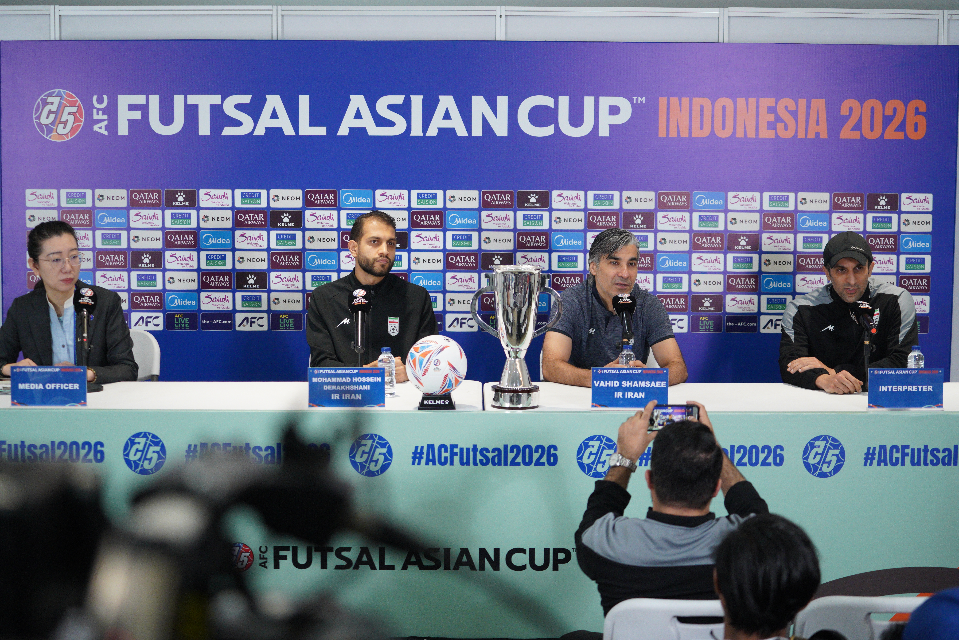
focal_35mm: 70
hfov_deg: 28.8
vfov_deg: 19.5
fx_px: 1865
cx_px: 480
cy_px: 320
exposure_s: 1/250
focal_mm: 70
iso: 4000
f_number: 4
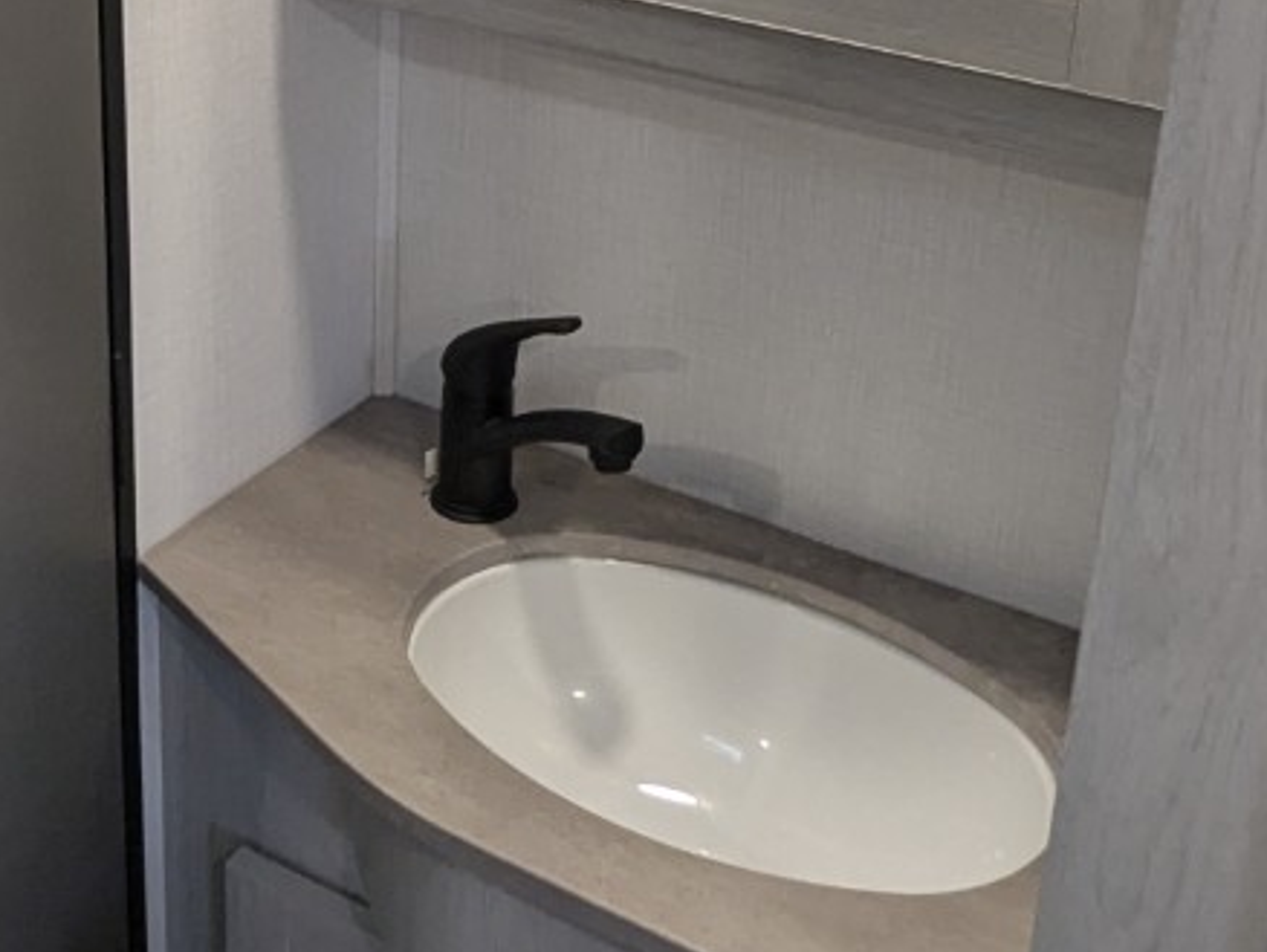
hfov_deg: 37.1
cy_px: 26
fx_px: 1868
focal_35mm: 51
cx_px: 421
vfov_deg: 27.2
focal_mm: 2.35
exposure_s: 1/78.6
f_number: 2.2
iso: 219
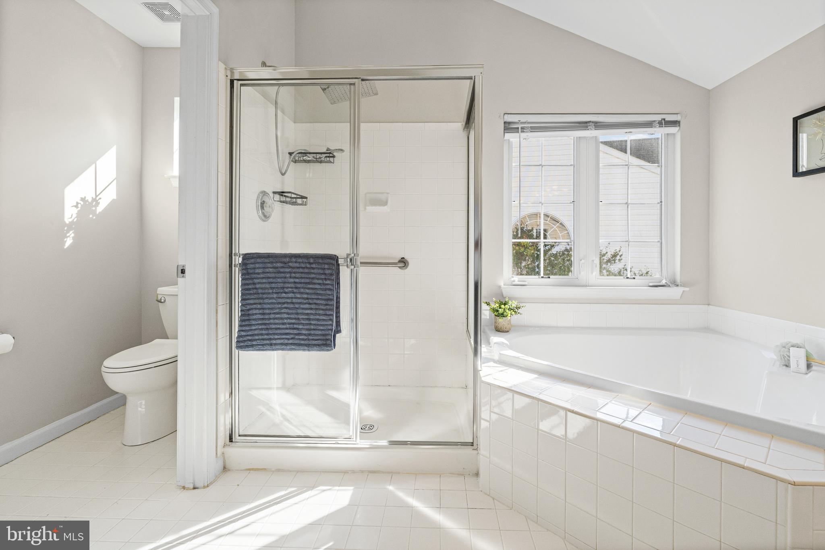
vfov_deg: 73.7
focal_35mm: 16
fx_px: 367
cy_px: 275
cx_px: 412
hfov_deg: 96.8
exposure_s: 1/125
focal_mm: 16
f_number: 7.1
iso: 320
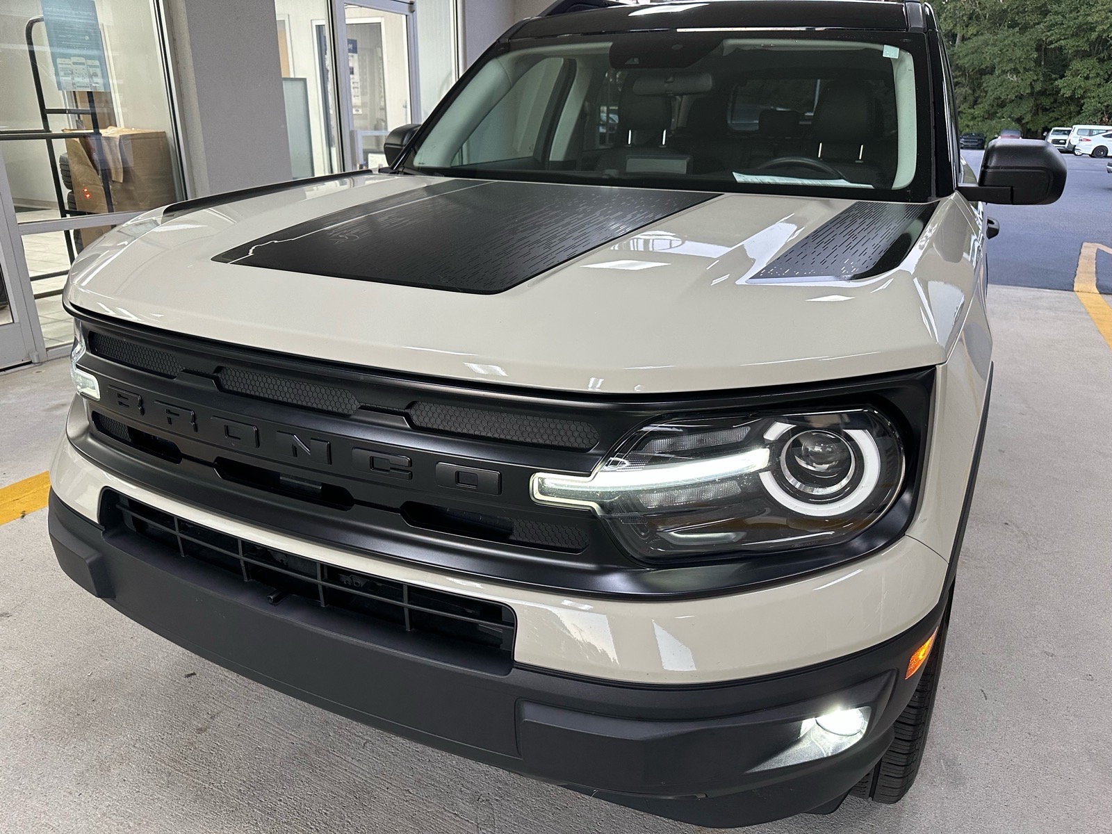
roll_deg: -0.5
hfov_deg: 71.6
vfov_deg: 56.8
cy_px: 417
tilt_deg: -20.5
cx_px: 556
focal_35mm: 24
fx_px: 771
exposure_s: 1/57
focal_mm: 6.86
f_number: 1.78
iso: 250
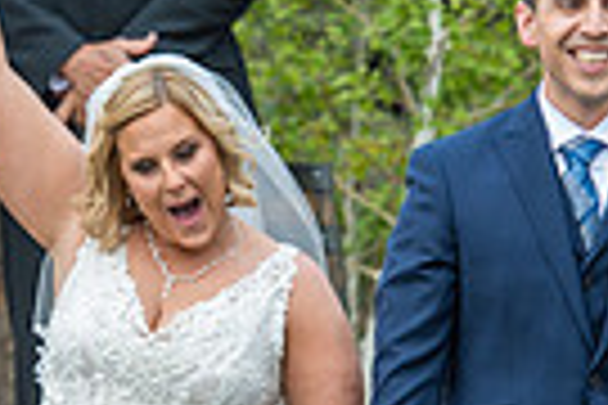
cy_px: 376
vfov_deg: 2.0
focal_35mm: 689
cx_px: 446
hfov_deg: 3.0
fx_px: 11636
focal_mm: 160
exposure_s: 1/200
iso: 400
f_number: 5
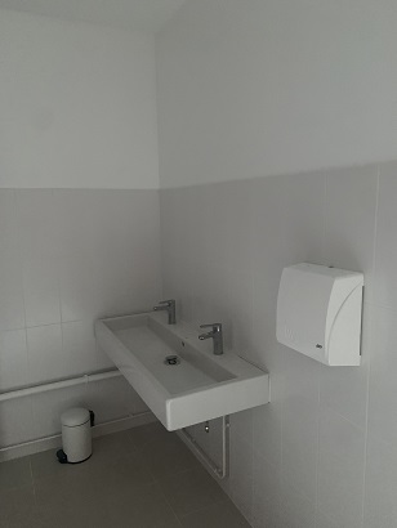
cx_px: 198
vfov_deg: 67.3
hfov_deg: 53.1
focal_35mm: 26
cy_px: 264
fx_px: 397
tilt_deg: -8.0
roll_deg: +0.9
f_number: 1.8
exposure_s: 1/27
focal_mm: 4.25
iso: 800
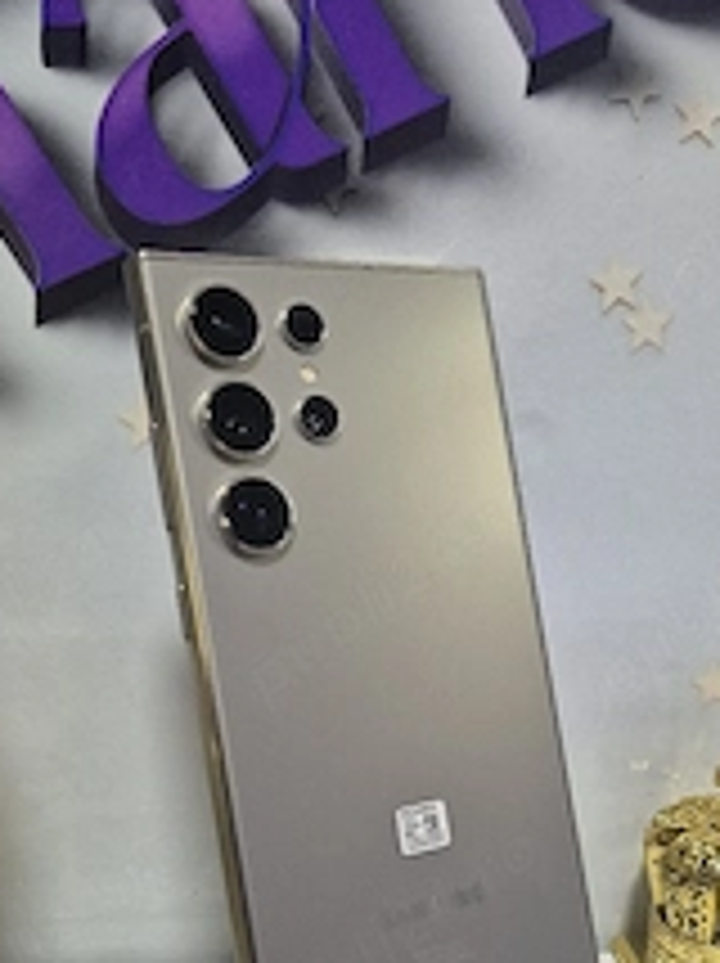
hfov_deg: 33.2
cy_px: 644
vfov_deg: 43.3
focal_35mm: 43
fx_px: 1195
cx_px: 482
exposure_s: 1/100
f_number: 1.8
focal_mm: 5.4
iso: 500
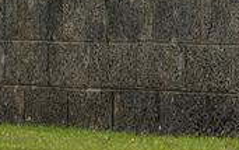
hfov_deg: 2.9
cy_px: -107
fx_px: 4743
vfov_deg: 1.8
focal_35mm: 728
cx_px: 117
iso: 90
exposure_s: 1/6400
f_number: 2.8
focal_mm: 210
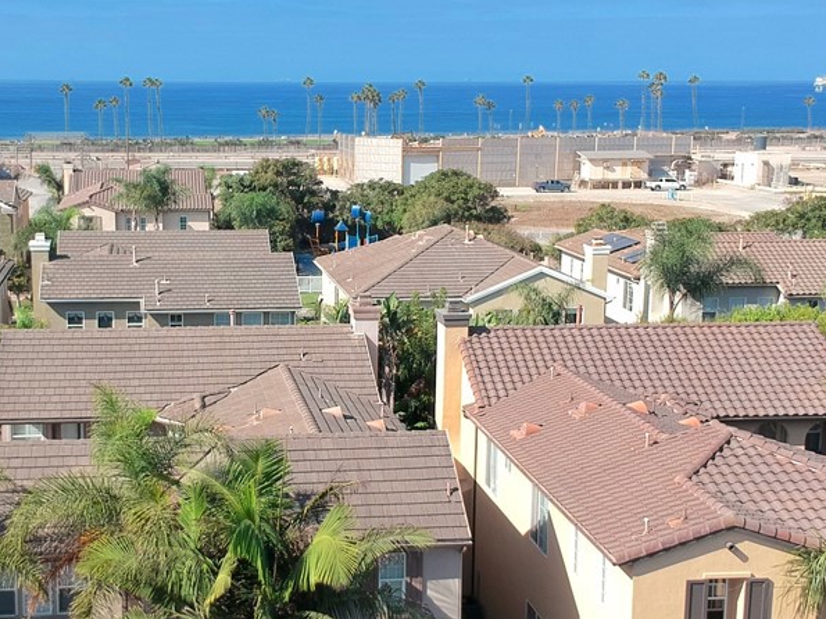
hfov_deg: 42.4
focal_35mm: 43
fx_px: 1026
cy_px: 486
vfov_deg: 32.7
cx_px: 196
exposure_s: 1/800
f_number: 2.6
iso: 100
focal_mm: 4.49
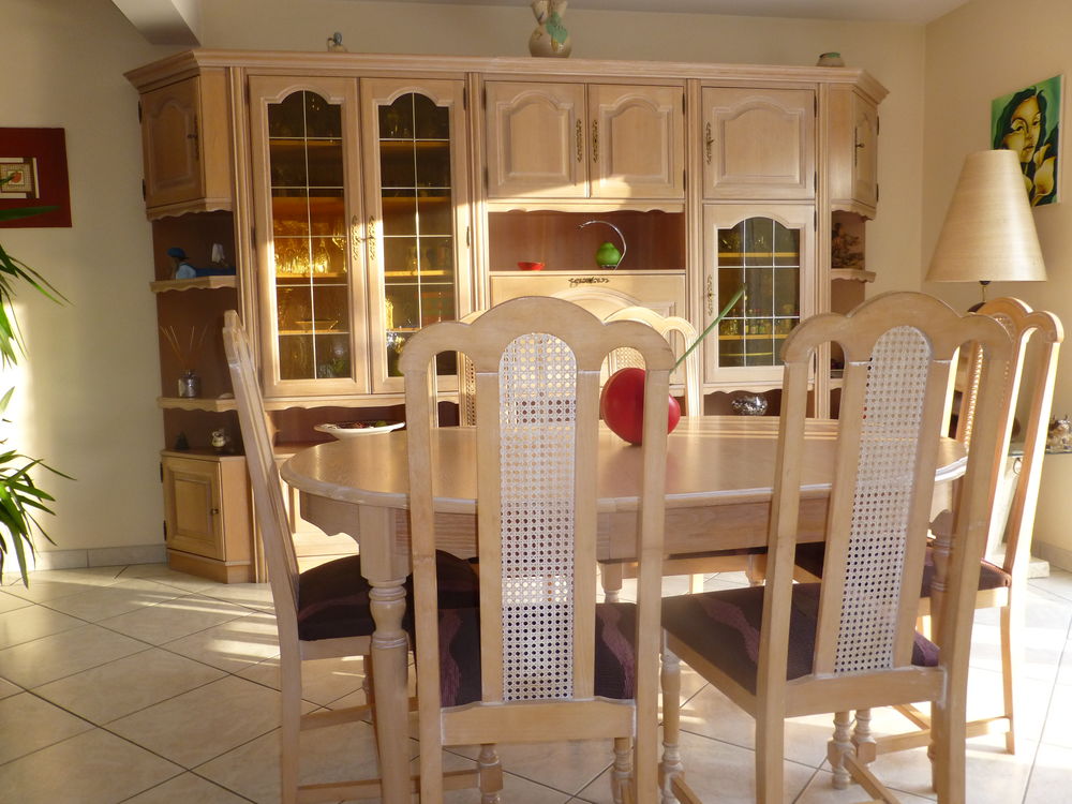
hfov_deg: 65.3
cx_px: 536
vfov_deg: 51.4
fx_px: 836
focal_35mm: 27
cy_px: 402
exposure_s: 1/60
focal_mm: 4.8
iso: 200
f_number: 3.4
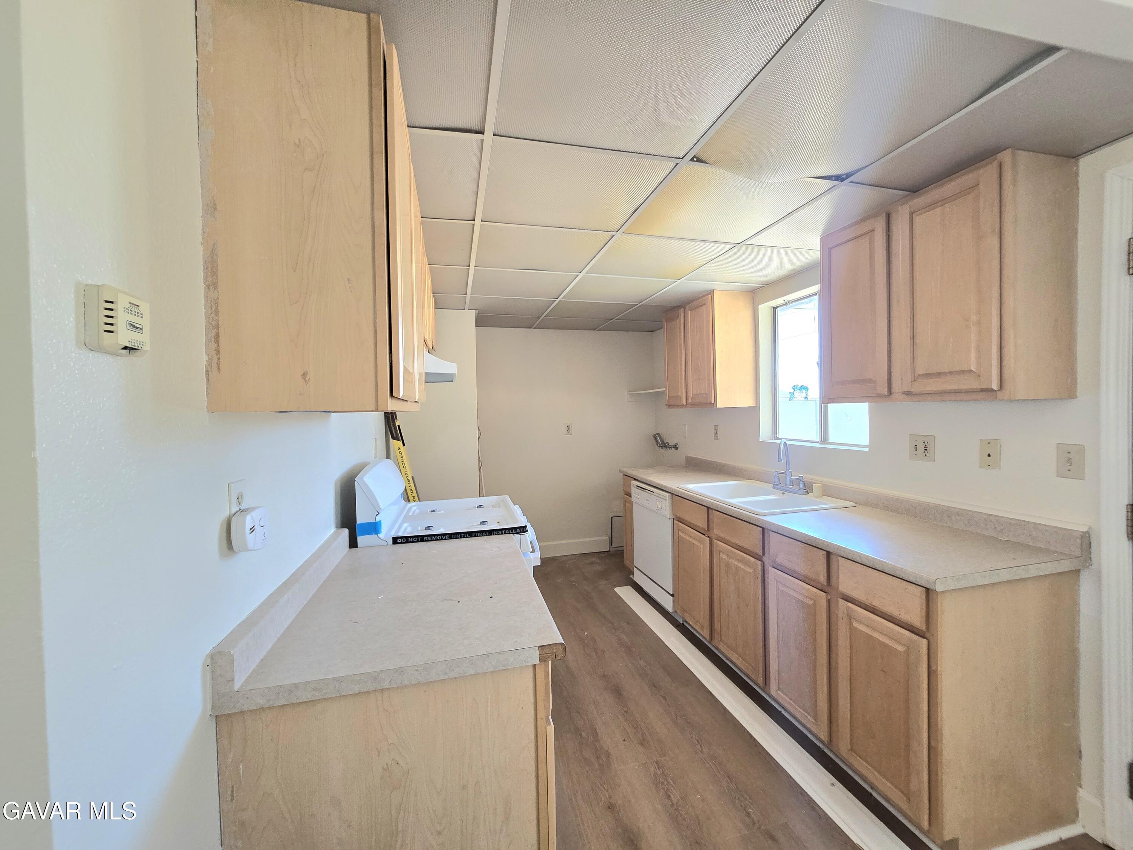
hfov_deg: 106.2
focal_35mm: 13
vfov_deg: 89.9
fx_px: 425
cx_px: 566
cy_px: 425
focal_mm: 2.2
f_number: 2.2
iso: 125
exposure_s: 1/101
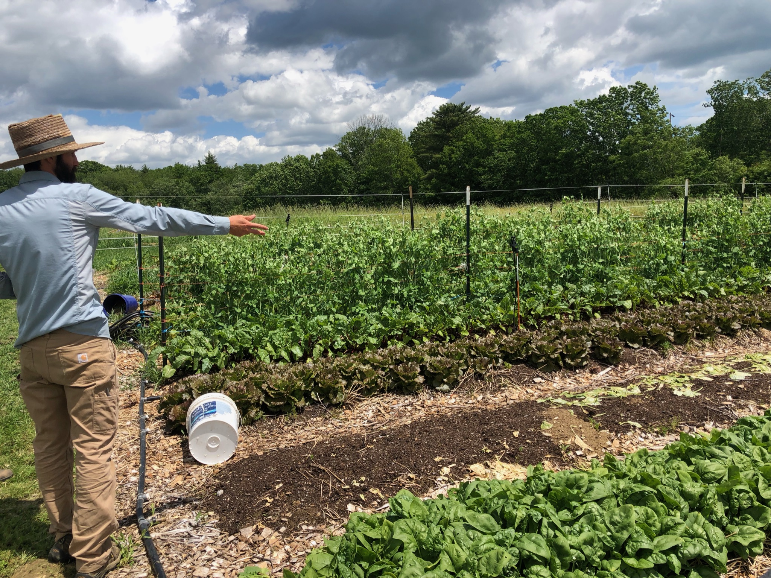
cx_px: 386
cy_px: 289
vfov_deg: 49.7
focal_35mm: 28
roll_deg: +3.9
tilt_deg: -5.6
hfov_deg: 63.5
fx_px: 624
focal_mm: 3.99
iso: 20
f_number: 1.8
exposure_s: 1/2288
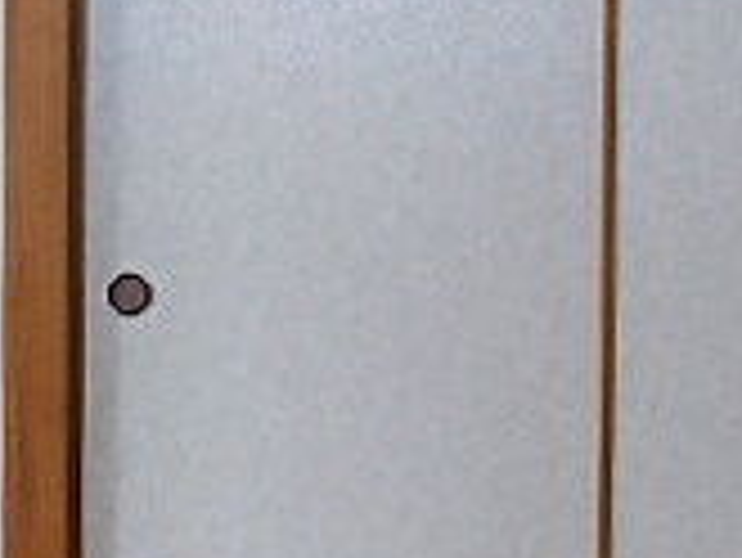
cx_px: 391
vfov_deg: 16.1
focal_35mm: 89
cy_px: -63
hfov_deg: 22.0
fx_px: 1909
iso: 200
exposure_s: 1/30
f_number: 3
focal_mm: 4
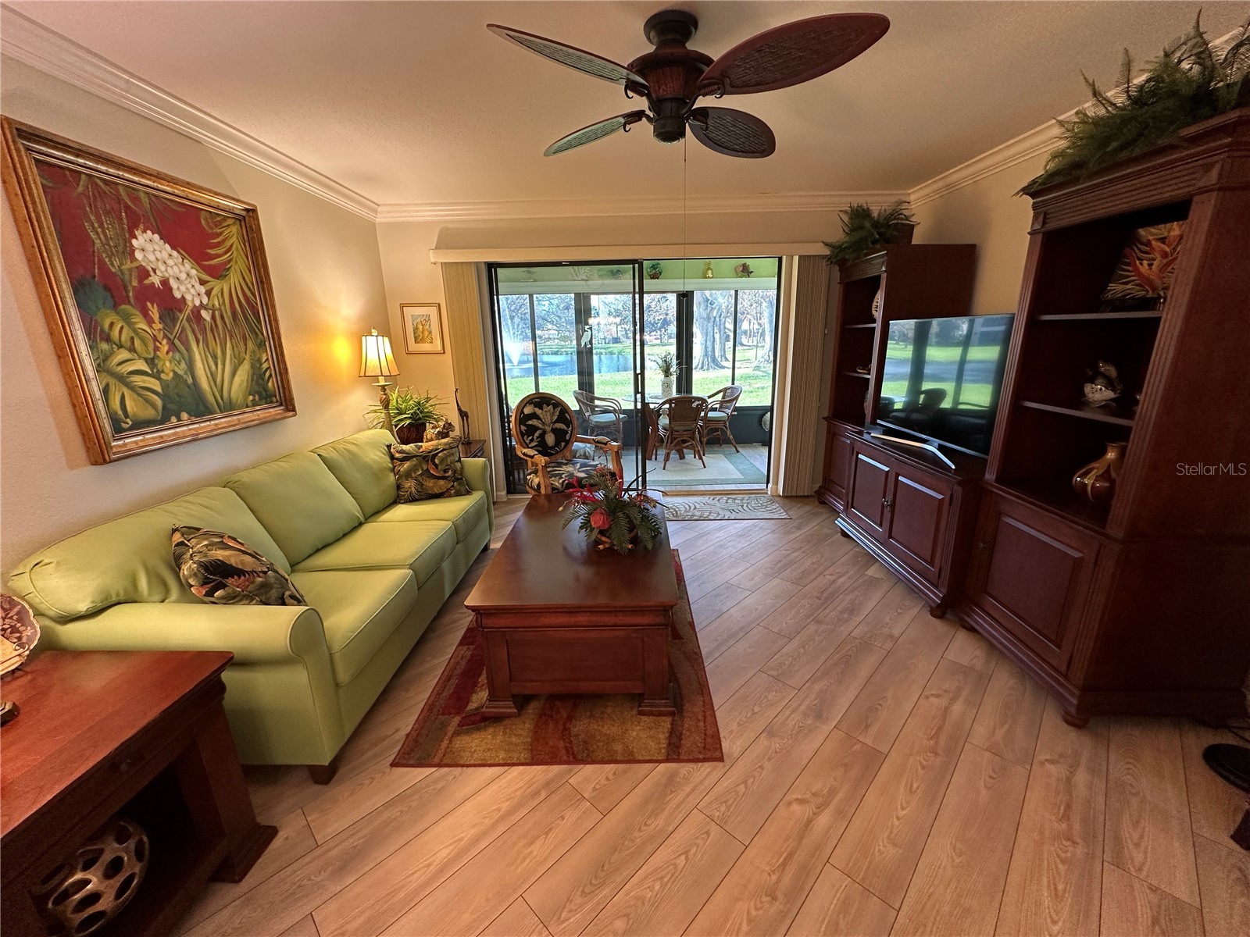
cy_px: 468
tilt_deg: -15.2
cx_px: 625
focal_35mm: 14
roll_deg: +0.4
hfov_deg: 102.1
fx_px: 506
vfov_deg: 85.7
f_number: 2.2
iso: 200
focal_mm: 2.22
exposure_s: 1/60
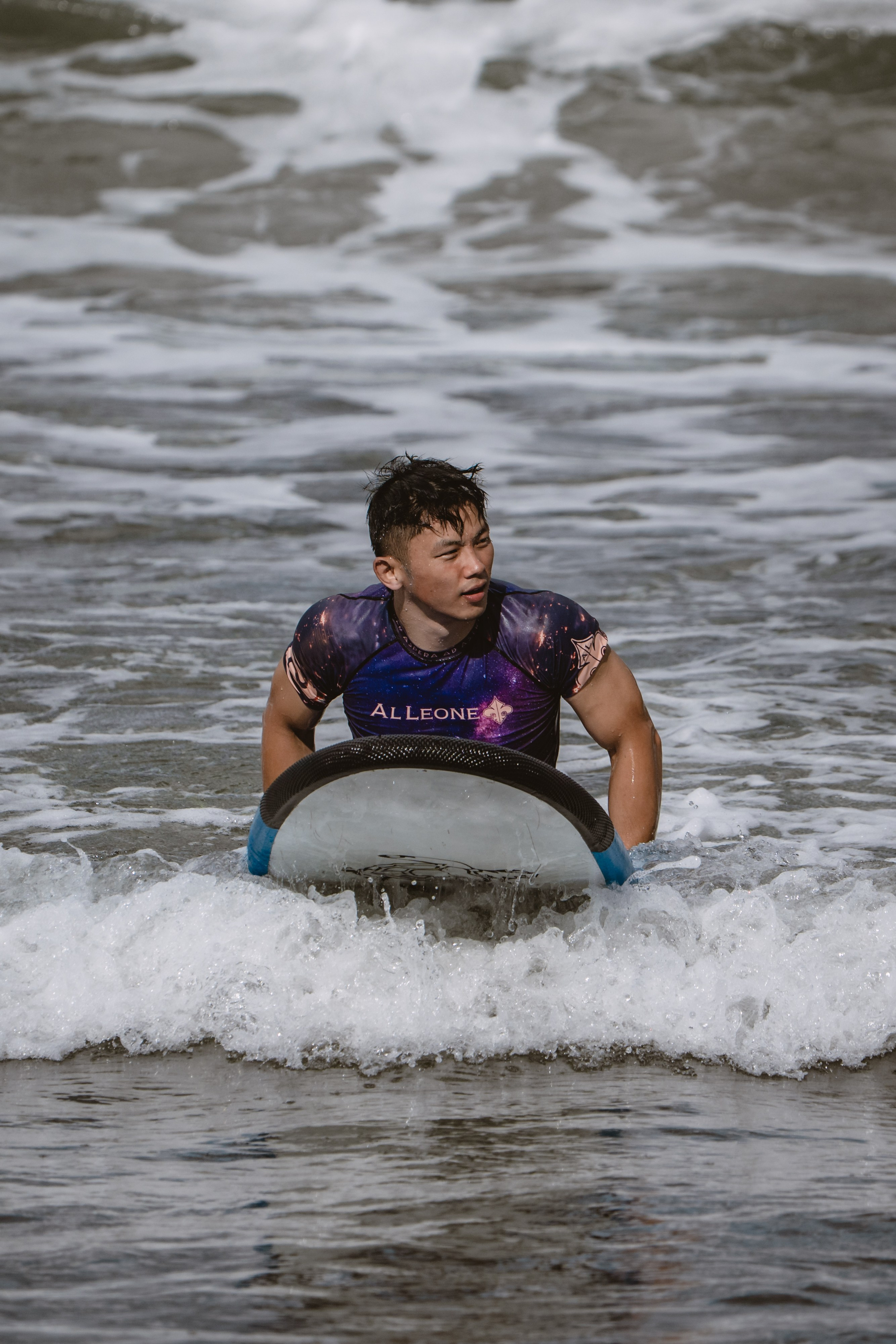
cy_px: 672
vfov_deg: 2.9
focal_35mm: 722
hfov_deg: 1.9
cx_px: 583
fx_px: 26934
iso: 500
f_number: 6.3
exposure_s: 1/4000
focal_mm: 481
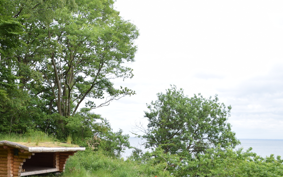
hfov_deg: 48.4
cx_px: 94
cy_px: 136
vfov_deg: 31.3
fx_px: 308
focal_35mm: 40
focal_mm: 18
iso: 320
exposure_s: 1/400
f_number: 7.1
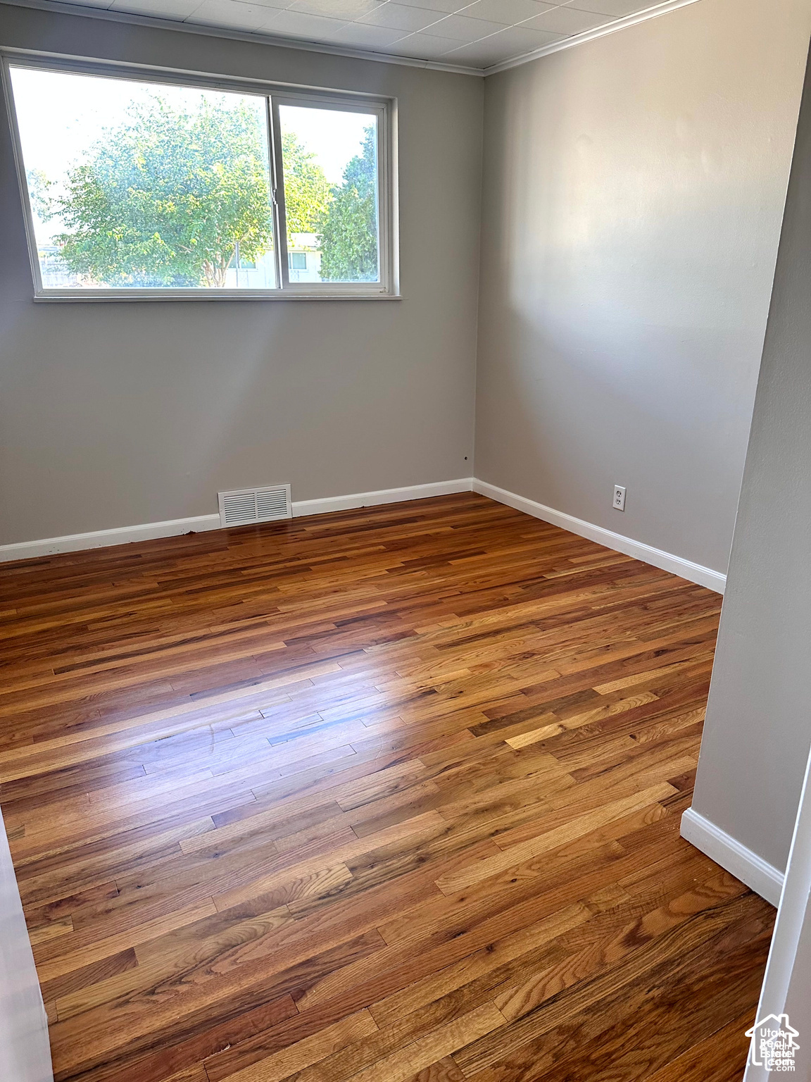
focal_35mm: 24
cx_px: 406
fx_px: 750
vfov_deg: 71.6
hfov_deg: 56.8
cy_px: 541
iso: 160
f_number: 1.78
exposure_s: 1/121
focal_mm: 6.86
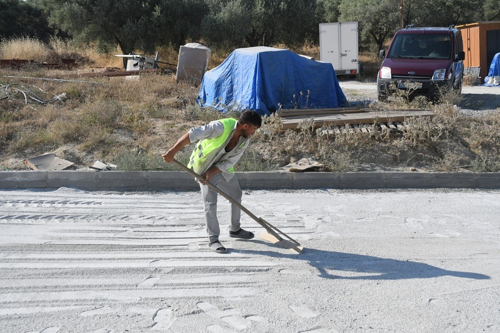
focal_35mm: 40
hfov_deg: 48.5
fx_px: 556
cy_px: 166
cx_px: 250
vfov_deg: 33.4
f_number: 6.3
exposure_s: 1/8000
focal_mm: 27
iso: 1400
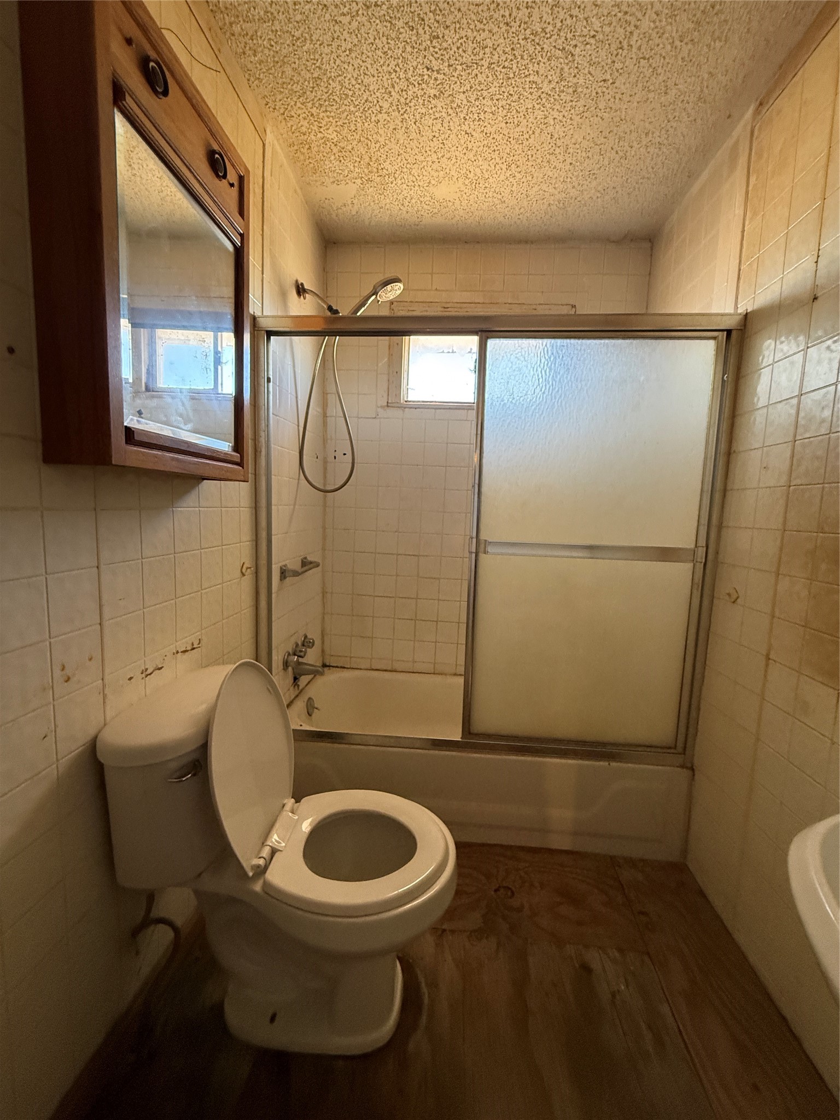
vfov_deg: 102.1
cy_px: 560
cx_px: 420
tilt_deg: -4.7
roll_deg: -2.3
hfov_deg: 85.7
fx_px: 453
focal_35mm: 14
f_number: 2.2
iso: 320
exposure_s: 1/99
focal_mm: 2.22
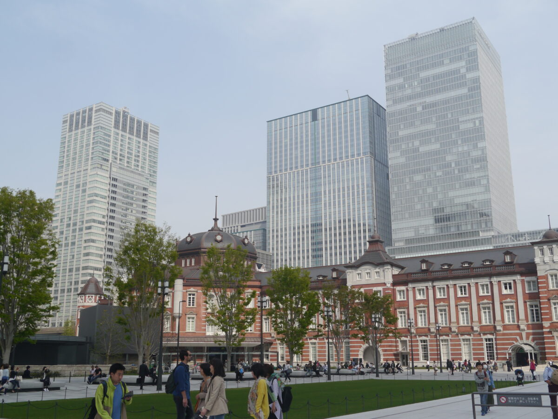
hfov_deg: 49.0
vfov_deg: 37.7
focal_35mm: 38
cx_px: 279
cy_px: 210
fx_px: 613
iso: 160
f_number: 8
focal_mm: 19
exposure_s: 1/320
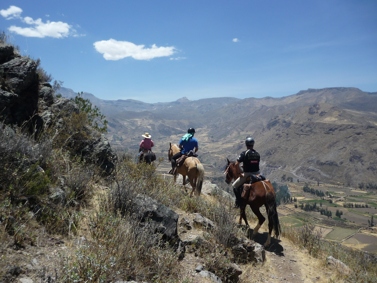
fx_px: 370
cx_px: 184
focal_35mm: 34
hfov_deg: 54.0
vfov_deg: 41.8
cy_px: 142
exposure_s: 1/250
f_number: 8
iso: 100
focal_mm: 5.5
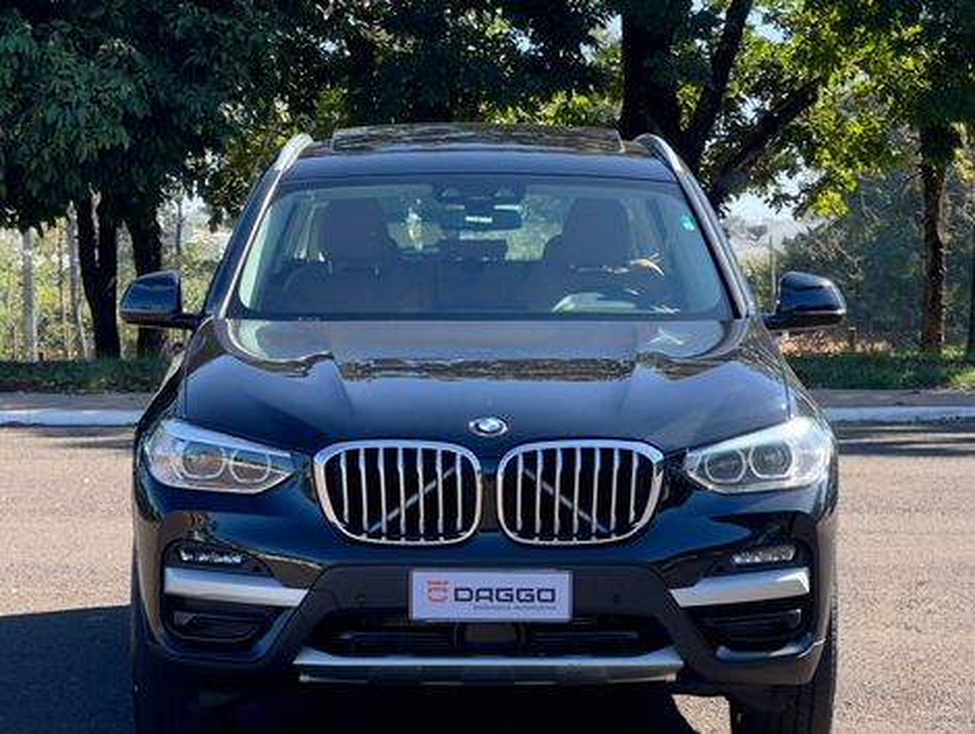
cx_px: 488
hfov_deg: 25.3
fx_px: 2172
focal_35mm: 77
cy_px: 367
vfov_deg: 19.2
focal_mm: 9
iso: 25
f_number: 2.8
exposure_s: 1/162
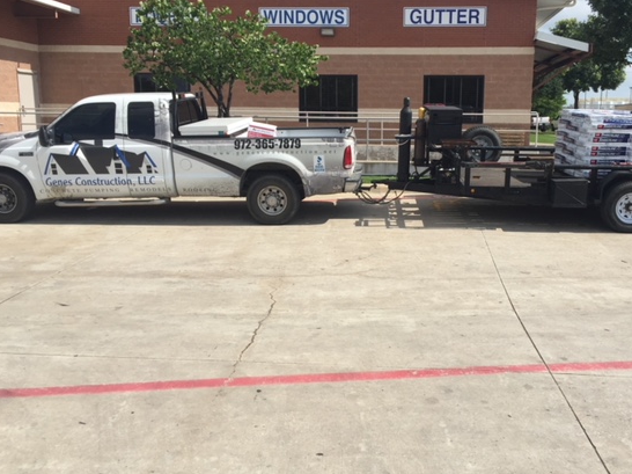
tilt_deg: -8.1
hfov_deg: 53.8
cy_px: 218
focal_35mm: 34
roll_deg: +0.9
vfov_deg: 41.7
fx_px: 620
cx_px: 359
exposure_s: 1/1980
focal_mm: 4.15
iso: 32
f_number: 2.2
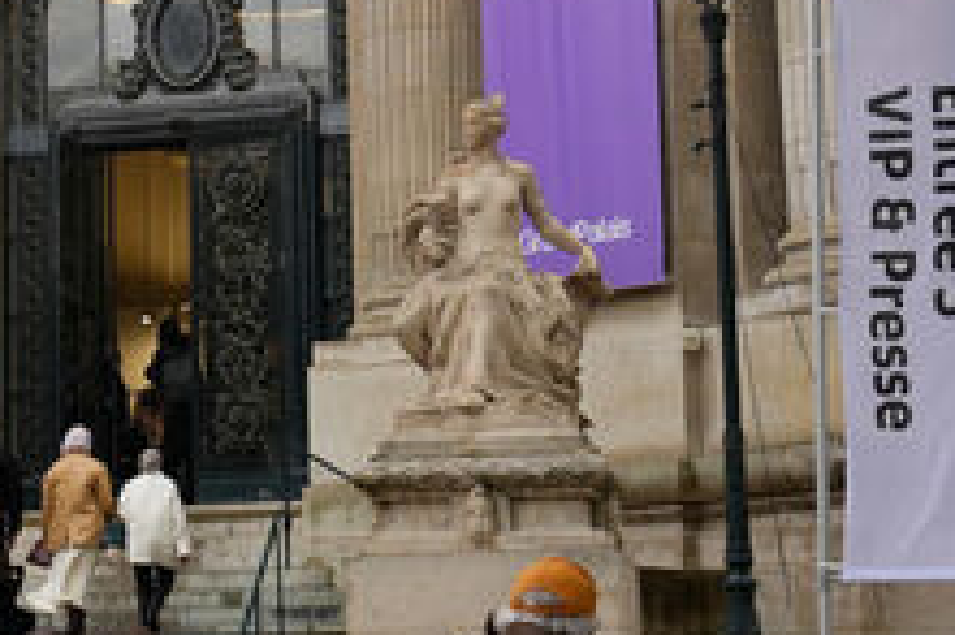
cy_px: 205
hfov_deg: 15.5
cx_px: 69
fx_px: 3472
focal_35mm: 131
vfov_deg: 10.4
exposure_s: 1/500
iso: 400
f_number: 2.8
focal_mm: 31
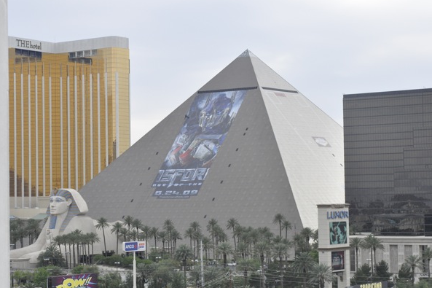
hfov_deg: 21.7
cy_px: 144
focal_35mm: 94
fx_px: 1128
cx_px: 215
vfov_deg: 14.5
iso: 1600
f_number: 9
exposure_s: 1/1250
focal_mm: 62
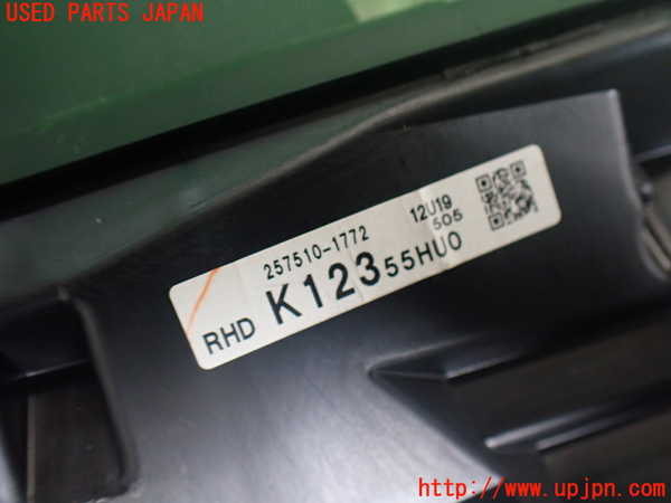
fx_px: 582
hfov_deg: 60.0
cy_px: 252
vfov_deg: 46.8
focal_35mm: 30
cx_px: 336
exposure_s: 1/125
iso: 640
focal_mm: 5.4
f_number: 2.3
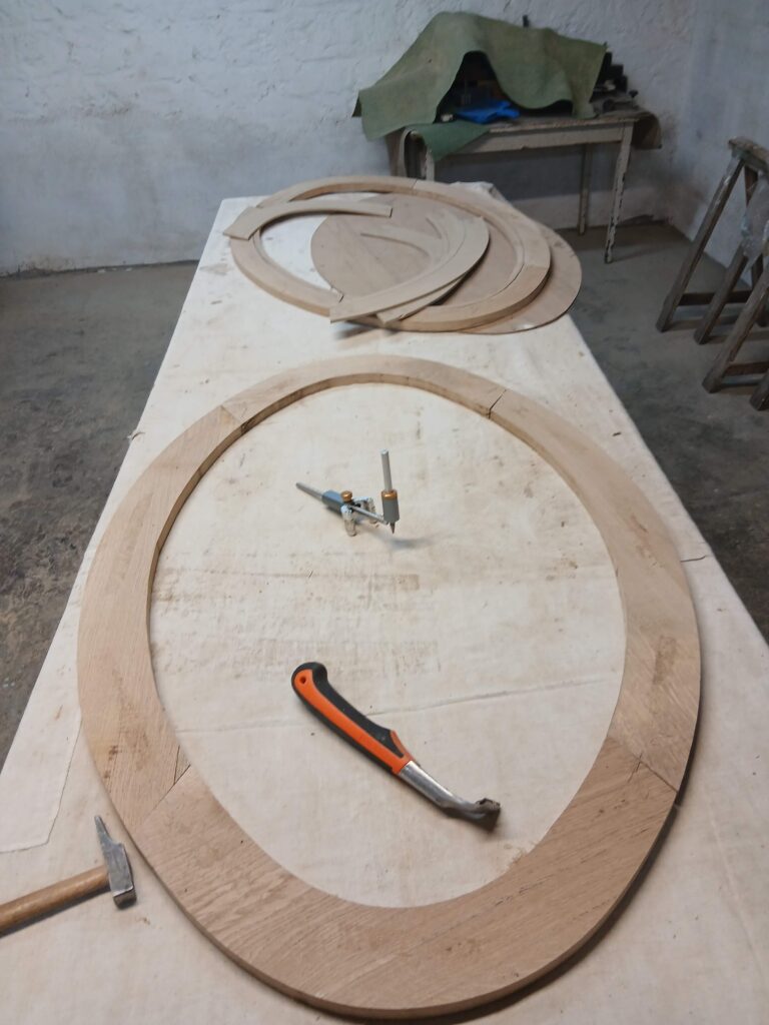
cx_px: 384
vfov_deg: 67.3
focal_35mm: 26
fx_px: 770
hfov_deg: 53.1
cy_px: 512
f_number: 1.8
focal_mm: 3.98
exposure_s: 1/50
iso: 125
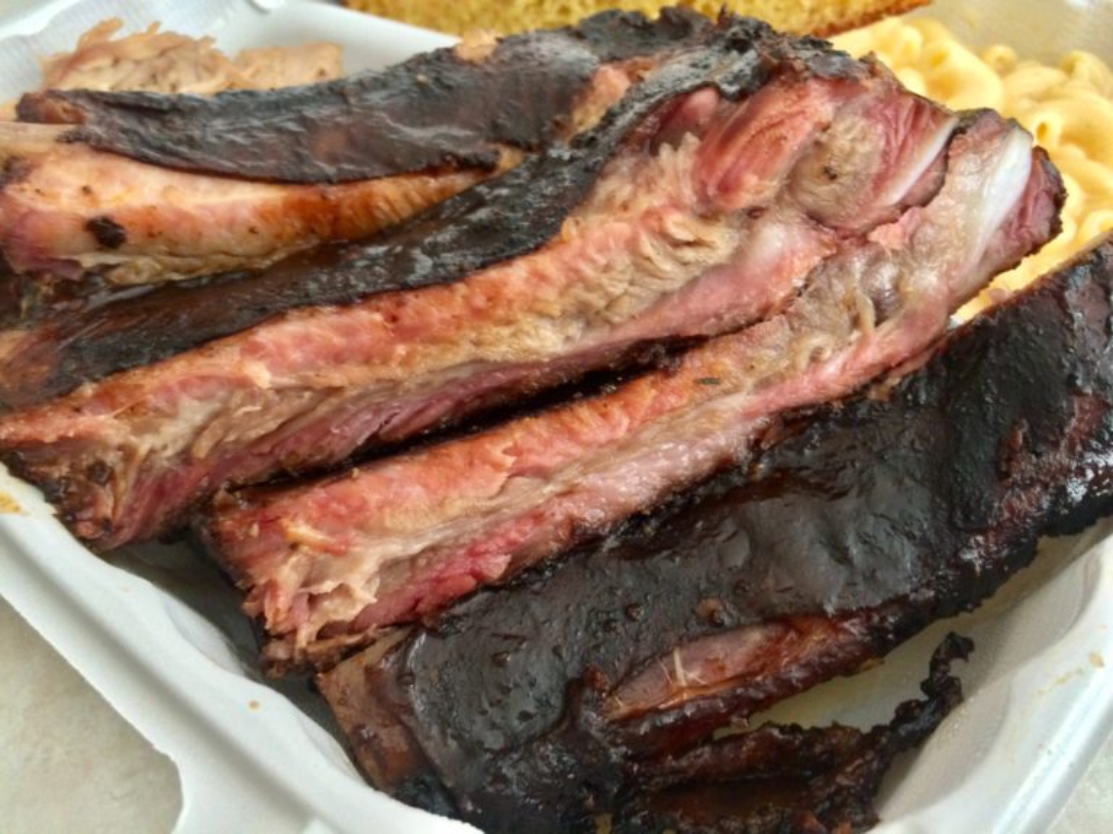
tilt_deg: -51.2
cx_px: 556
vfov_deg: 48.2
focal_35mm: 29
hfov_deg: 61.7
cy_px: 417
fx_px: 932
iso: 320
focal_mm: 4.15
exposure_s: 1/15
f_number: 2.2
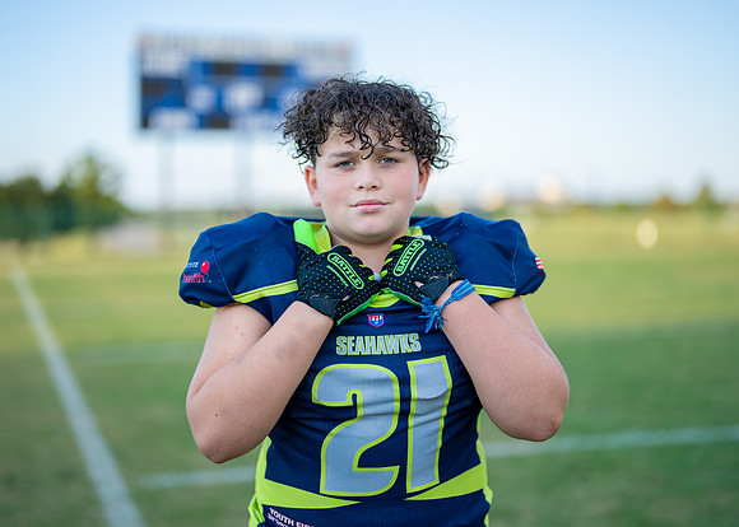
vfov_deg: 25.1
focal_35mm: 57
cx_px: 370
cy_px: 252
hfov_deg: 34.6
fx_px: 1186
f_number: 1.2
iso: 100
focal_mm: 50
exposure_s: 1/2000
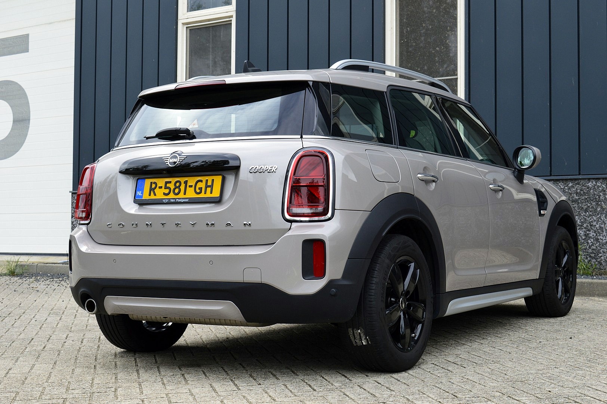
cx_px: 304
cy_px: 202
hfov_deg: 35.1
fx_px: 960
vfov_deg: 23.7
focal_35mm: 57
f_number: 10
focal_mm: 38
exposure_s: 1/250
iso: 400
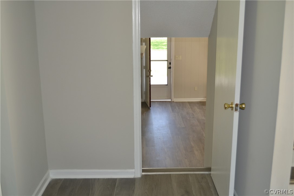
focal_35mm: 39
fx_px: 318
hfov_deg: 49.6
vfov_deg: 34.2
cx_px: 147
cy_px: 98
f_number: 4.2
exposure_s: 1/80
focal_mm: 26
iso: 400
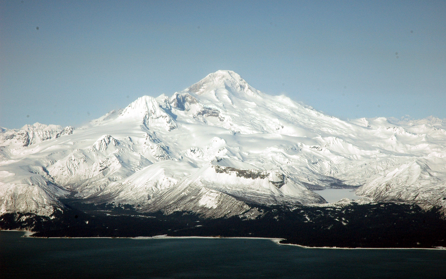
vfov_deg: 12.2
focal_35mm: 107
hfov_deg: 19.5
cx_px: 223
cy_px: 137
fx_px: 1301
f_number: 14
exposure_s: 1/800
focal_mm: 70
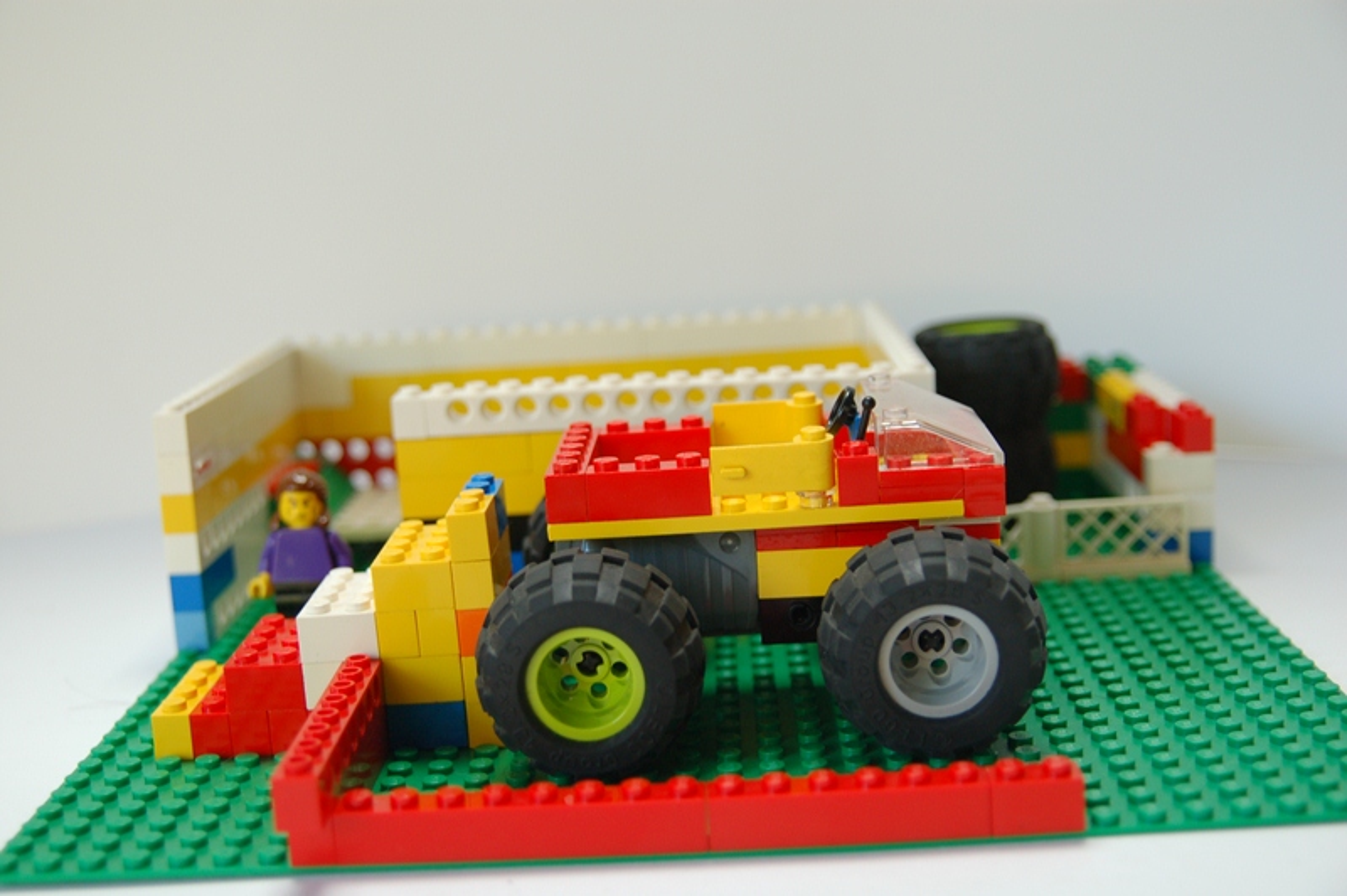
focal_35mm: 51
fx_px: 1907
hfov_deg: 38.9
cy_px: 448
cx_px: 674
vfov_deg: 26.4
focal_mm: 34
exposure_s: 1/80
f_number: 3.8
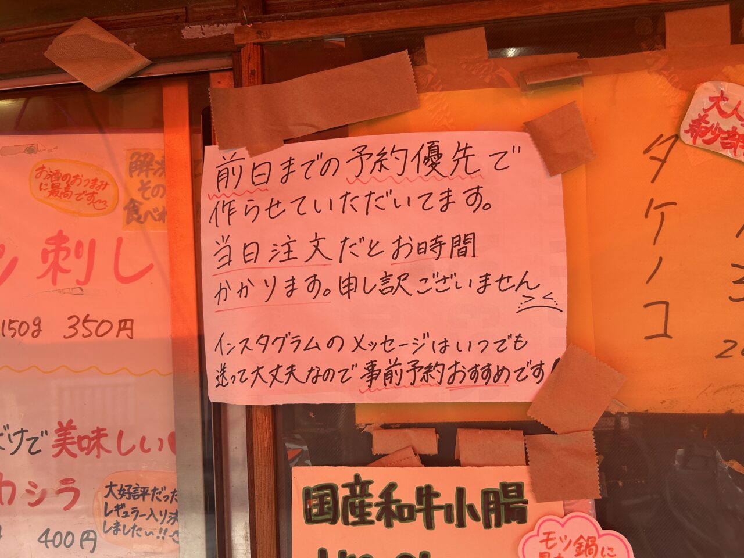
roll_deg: +2.7
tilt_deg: +3.8
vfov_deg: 53.1
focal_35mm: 26
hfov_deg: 67.3
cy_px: 279
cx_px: 372
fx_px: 559
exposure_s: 1/700
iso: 50
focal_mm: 5.7
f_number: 1.5
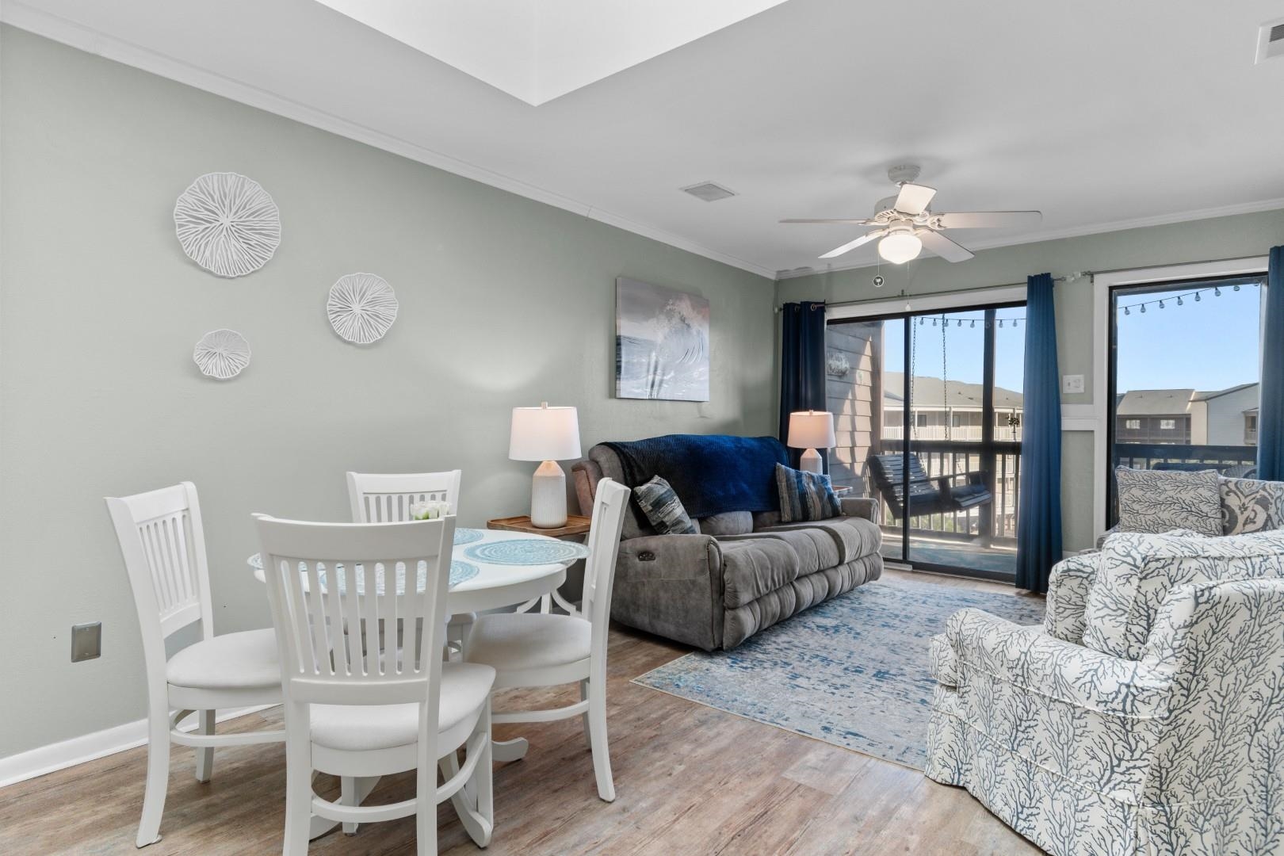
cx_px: 642
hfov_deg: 86.9
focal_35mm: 19
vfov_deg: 64.6
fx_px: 678
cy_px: 428
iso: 100
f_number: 4.8
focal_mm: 13
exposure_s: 1/10
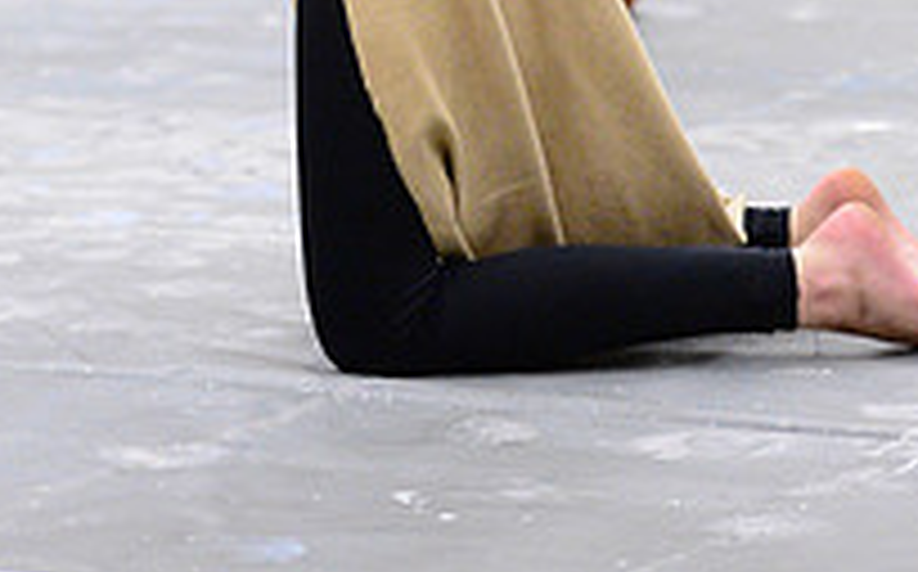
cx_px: 580
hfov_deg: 11.6
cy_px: -432
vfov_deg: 7.1
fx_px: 4498
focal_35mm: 180
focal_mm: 80
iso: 8000
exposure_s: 1/320
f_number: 2.8
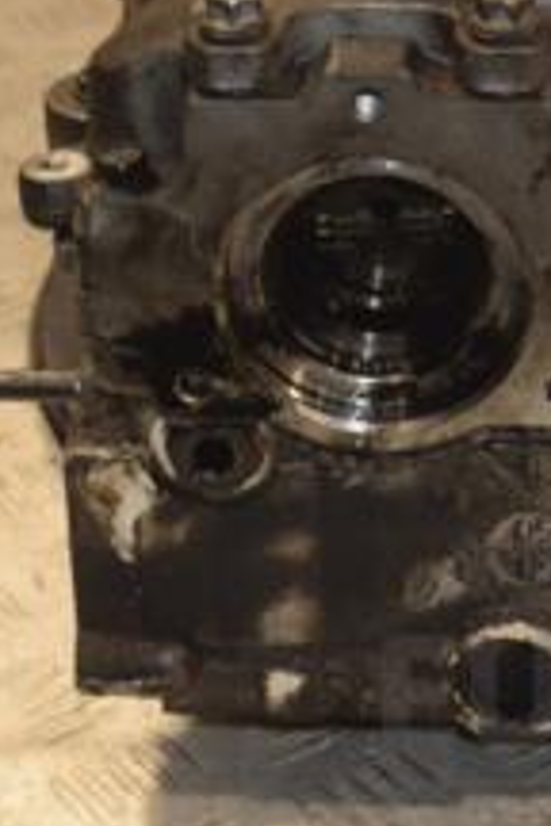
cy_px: 184
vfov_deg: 12.9
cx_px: 310
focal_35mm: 158
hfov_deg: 8.7
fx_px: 3627
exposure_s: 1/200
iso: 800
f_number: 5
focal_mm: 38
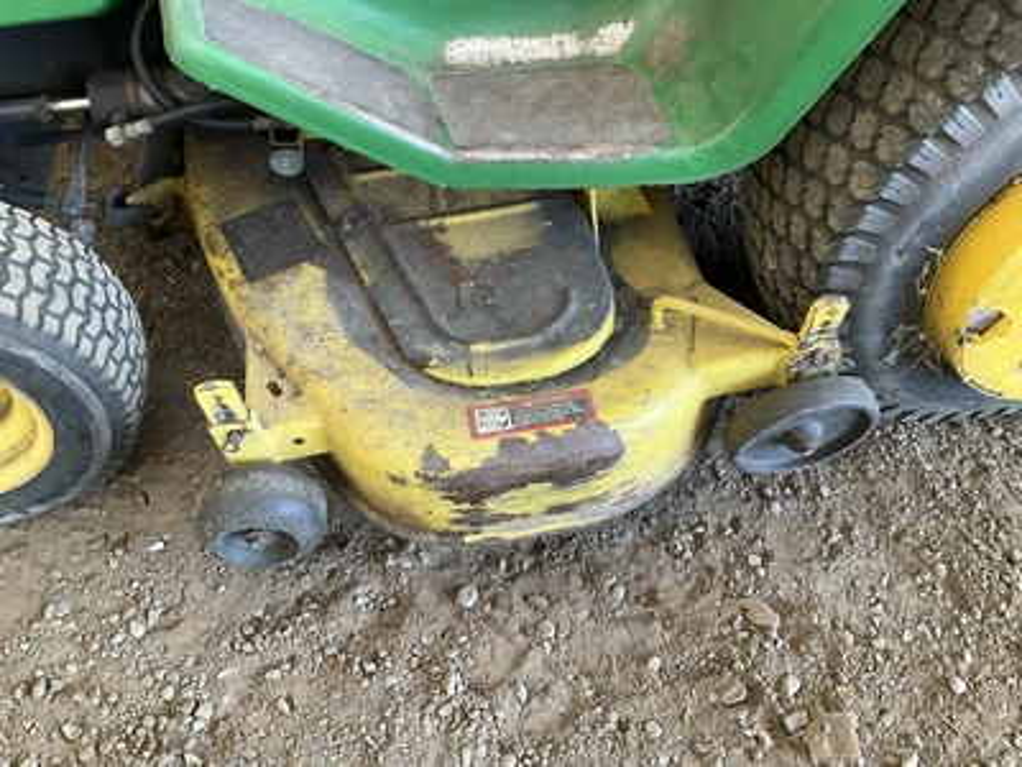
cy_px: 384
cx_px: 511
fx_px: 856
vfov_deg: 48.2
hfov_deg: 61.7
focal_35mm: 29
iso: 64
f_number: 1.8
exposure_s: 1/122
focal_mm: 3
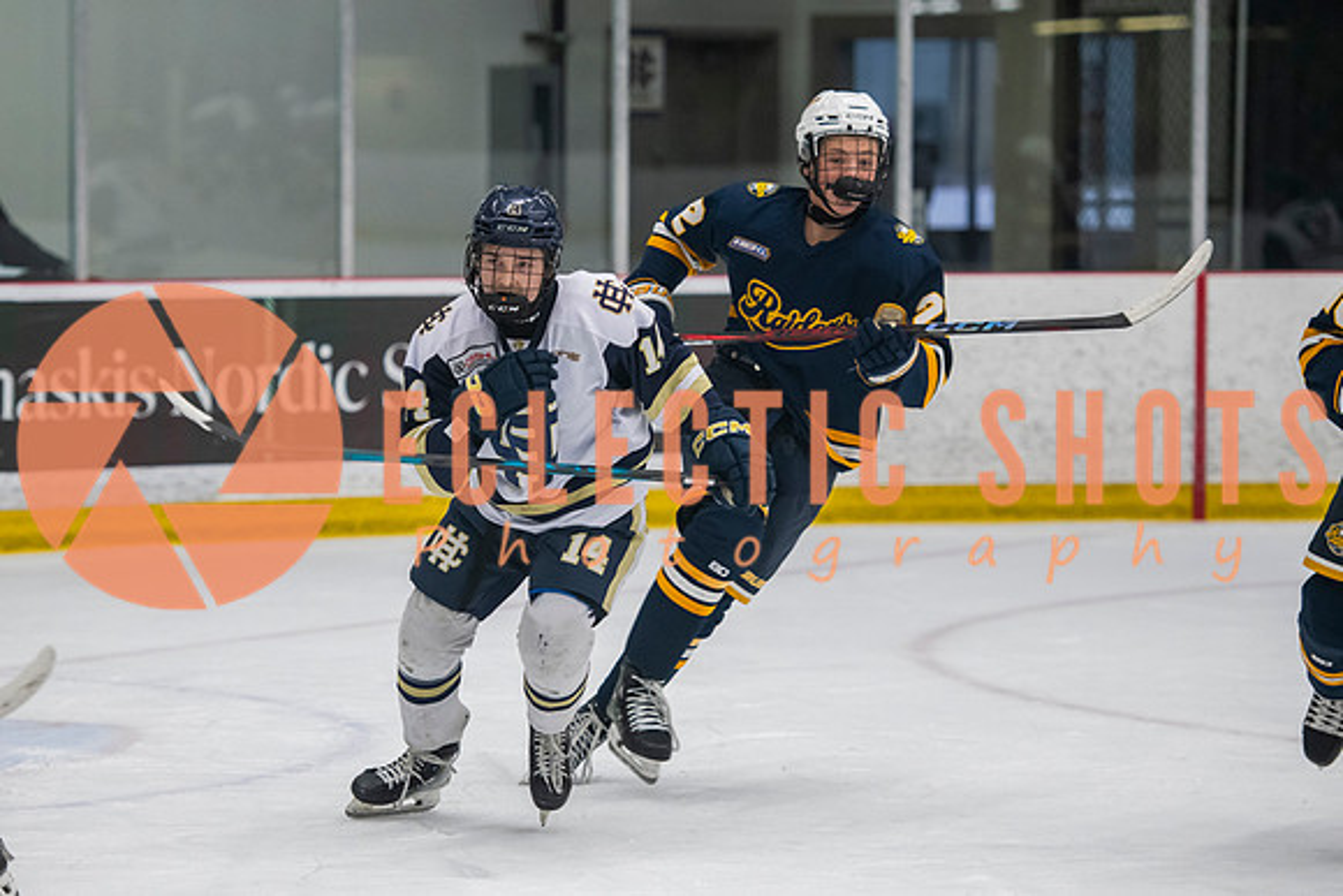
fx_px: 6551
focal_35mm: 176
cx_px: 515
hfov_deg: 11.7
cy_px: 448
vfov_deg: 7.8
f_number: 3.2
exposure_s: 1/640
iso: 2000
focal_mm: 130
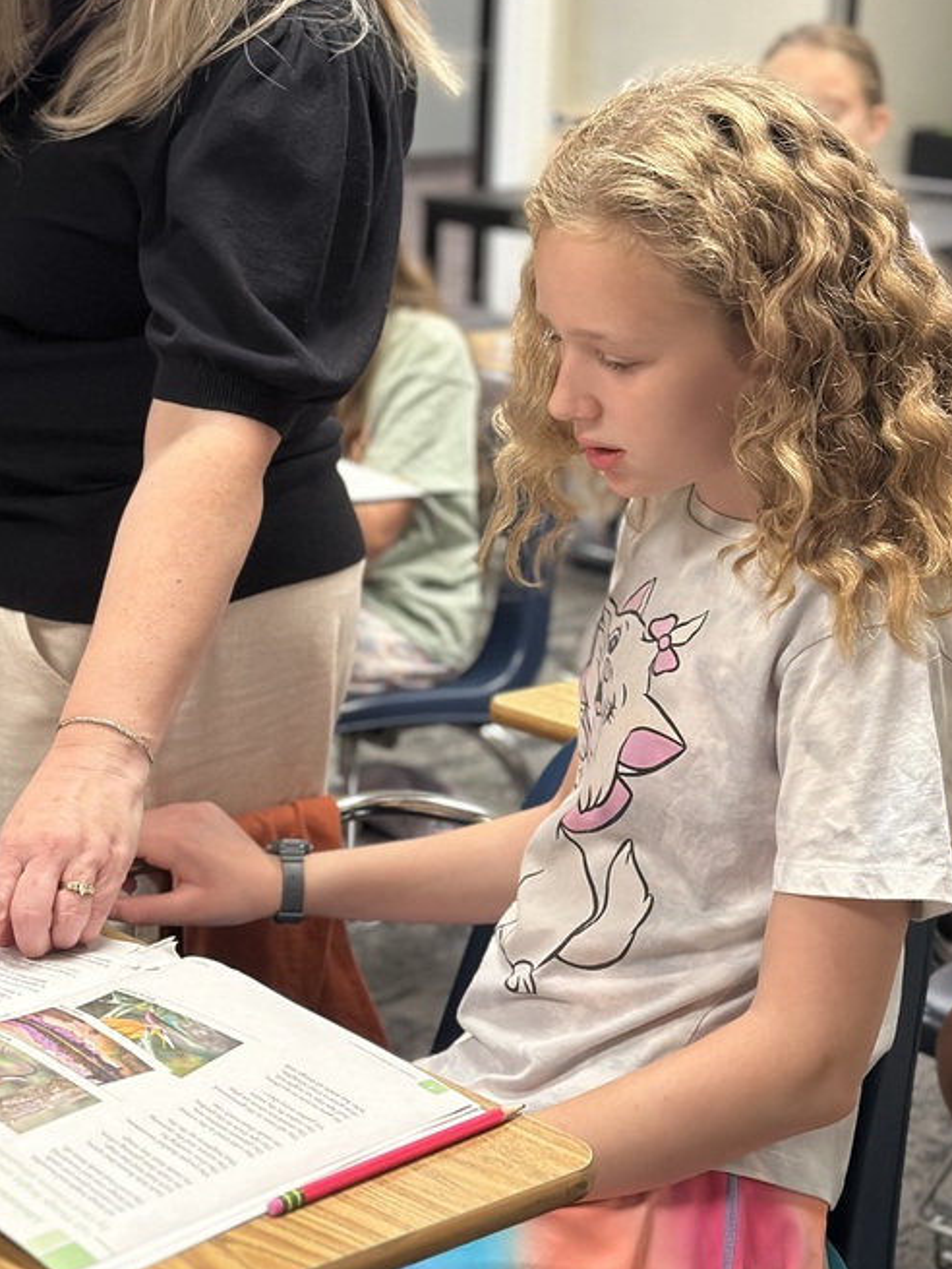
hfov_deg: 19.5
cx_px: 261
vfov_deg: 25.9
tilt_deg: -12.2
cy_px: 469
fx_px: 2747
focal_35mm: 75
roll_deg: -1.6
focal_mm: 6.86
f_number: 1.78
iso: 320
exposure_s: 1/60
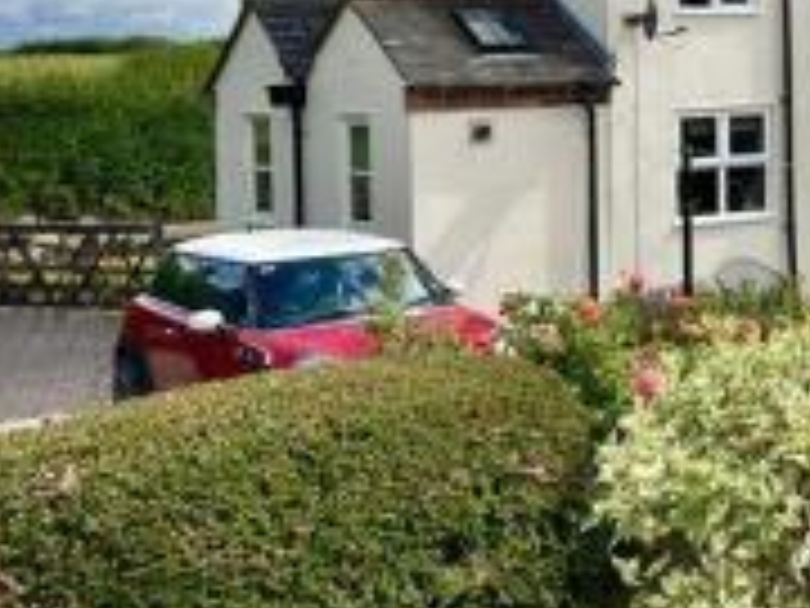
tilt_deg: +0.8
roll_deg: +1.7
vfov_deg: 17.2
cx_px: 1262
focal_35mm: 84
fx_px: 1966
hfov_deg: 19.8
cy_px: -7
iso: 50
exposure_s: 1/5882
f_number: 1.5
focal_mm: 5.7
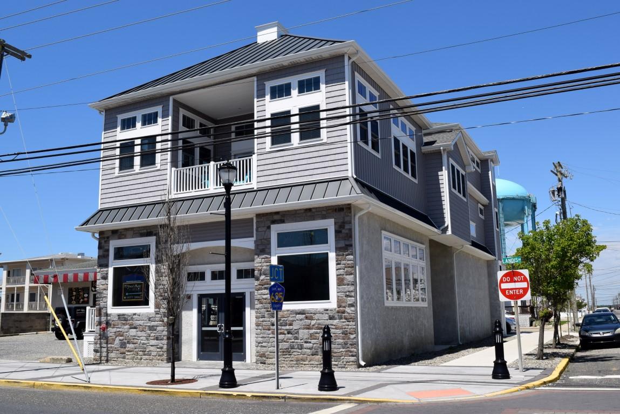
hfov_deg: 57.2
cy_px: 207
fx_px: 569
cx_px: 310
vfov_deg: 40.0
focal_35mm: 33
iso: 200
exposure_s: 1/500
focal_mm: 22
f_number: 11
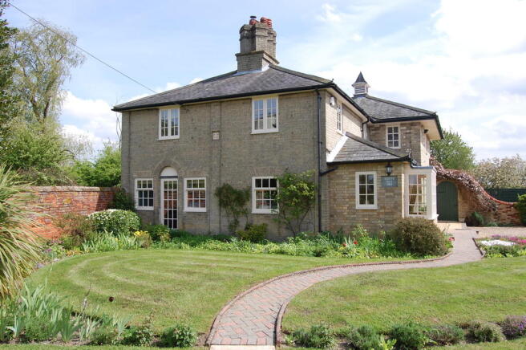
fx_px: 394
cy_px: 175
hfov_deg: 67.4
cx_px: 263
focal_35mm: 27
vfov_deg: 47.8
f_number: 8
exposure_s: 1/250
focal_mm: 18
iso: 200
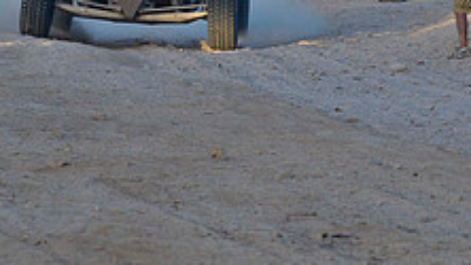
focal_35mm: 548
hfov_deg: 3.9
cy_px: 53
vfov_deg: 2.2
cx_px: 123
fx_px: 6846
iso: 1000
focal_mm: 200
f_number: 9
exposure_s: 1/500
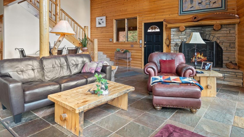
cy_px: 43
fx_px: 149
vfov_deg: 48.4
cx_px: 124
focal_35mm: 23
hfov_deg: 78.7
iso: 400
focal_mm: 17
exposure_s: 1/8
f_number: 8
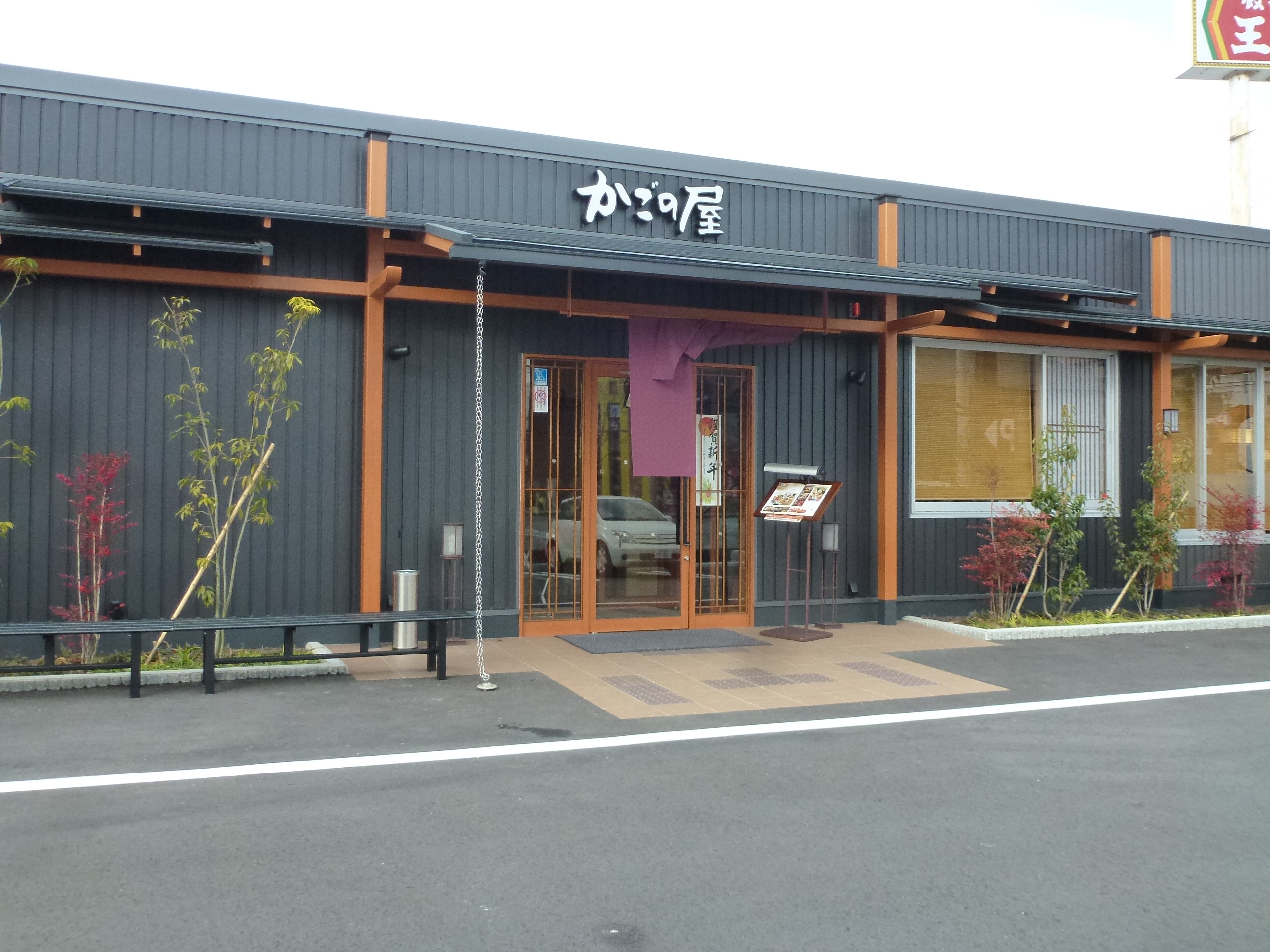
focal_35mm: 30
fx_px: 1101
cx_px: 635
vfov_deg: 46.8
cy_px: 476
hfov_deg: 60.0
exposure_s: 1/250
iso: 320
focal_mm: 5.4
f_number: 3.5
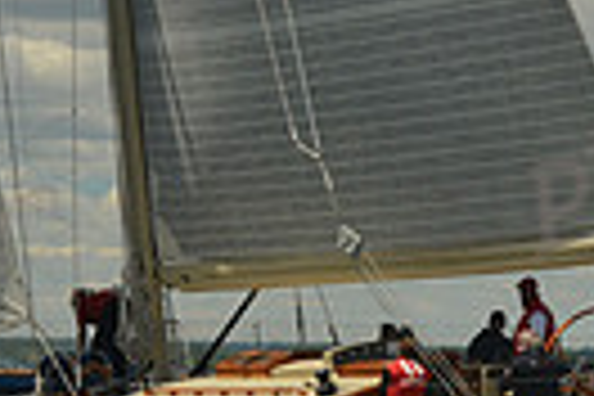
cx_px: 297
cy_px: 434
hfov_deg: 6.7
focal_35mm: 308
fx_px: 5082
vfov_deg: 4.5
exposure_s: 1/800
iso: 400
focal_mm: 70
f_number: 8
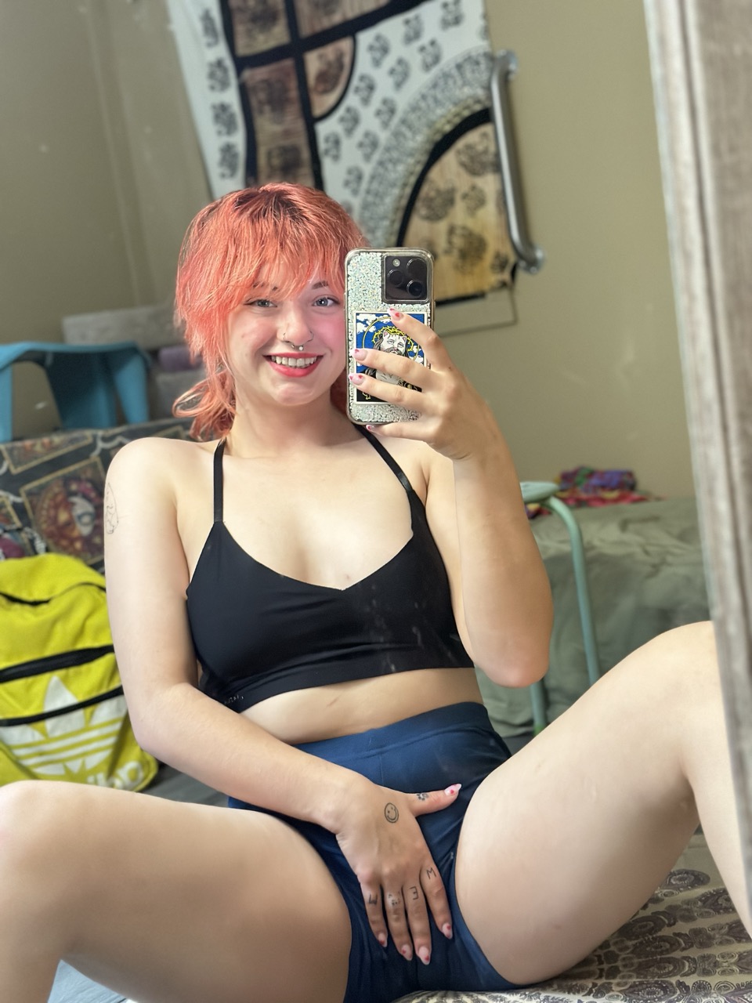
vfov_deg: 39.7
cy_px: 502
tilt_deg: -12.0
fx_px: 1390
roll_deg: +11.2
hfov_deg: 30.3
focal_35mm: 48
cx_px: 376
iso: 1000
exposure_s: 1/30
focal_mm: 6.86
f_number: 1.78
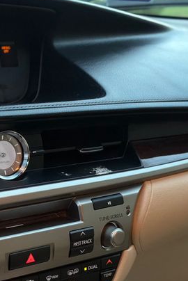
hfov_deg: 17.1
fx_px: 618
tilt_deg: -17.0
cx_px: 28
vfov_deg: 25.6
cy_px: 156
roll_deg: -4.2
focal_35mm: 79
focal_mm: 6.76
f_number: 1.78
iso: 400
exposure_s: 1/40
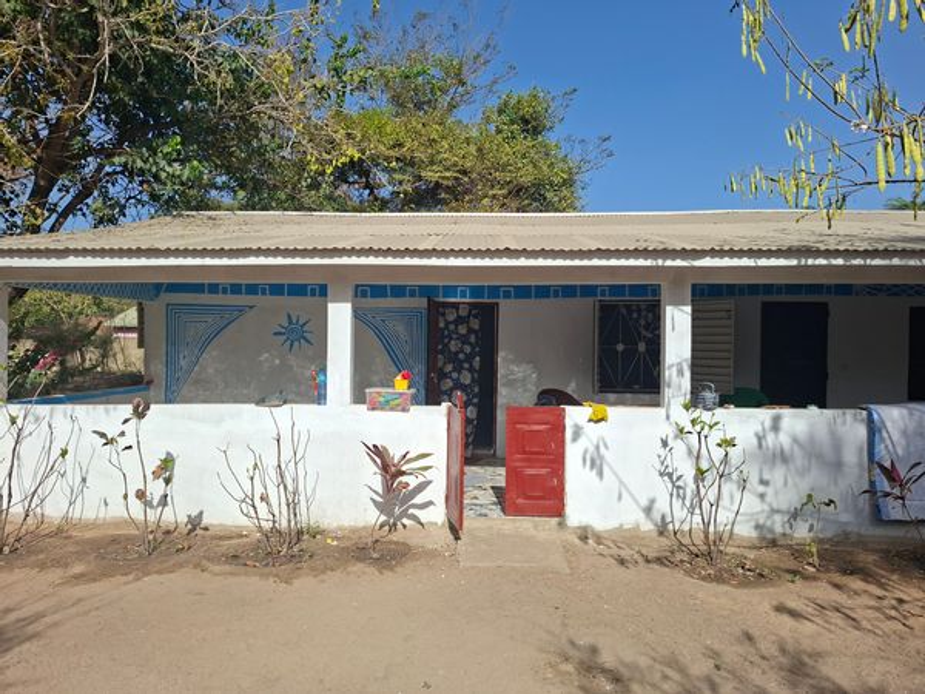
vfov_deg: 58.9
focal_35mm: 23
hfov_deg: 73.9
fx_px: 615
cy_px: 347
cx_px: 462
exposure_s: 1/2688
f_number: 1.8
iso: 50
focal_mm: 5.54
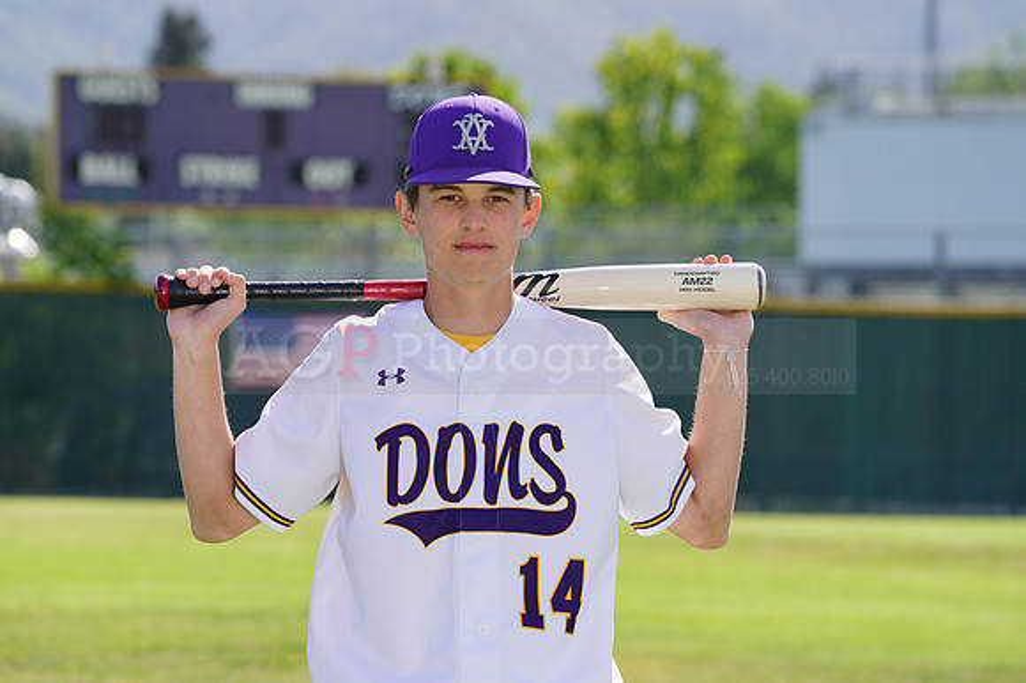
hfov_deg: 9.9
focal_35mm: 209
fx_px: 5953
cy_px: 342
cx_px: 513
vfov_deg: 6.6
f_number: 8
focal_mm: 209
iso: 100
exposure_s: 1/250
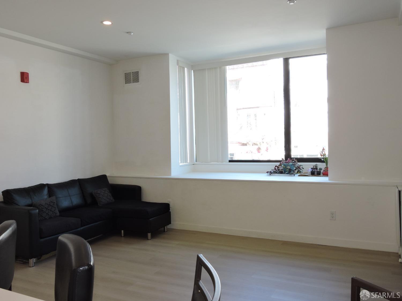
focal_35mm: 30
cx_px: 201
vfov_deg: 46.8
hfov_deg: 60.0
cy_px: 150
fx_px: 348
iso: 100
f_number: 3.5
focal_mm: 5.4
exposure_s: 1/30
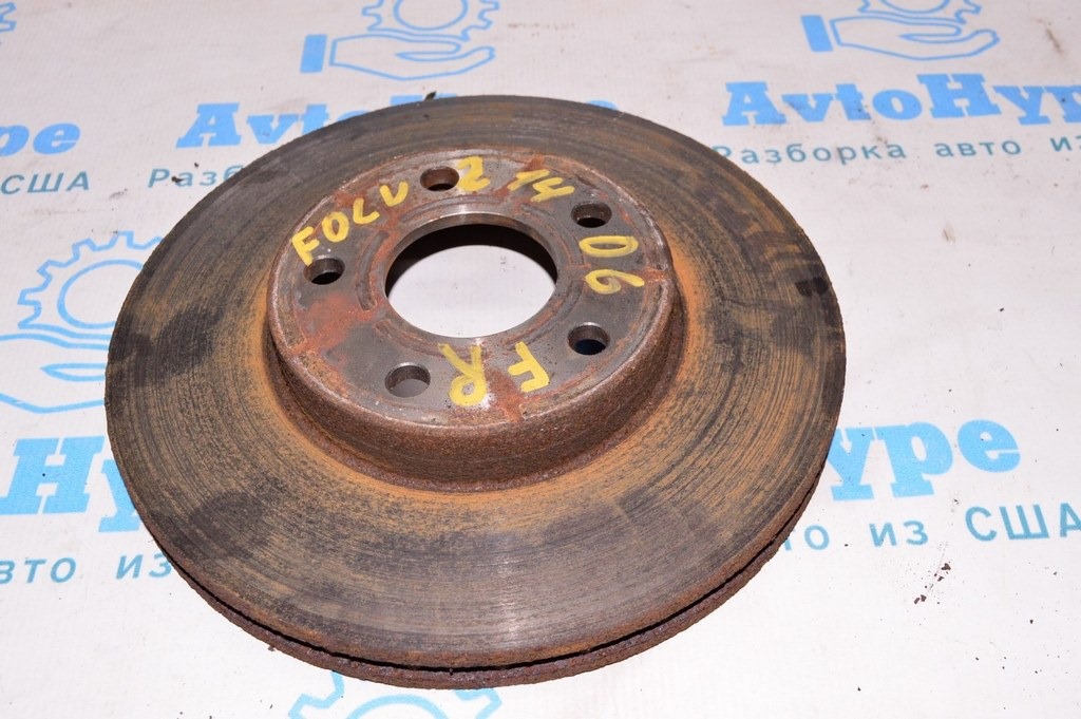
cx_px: 540
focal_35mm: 38
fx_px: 1125
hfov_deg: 51.3
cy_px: 360
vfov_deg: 35.4
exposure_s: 1/200
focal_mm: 25
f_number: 8
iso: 1600
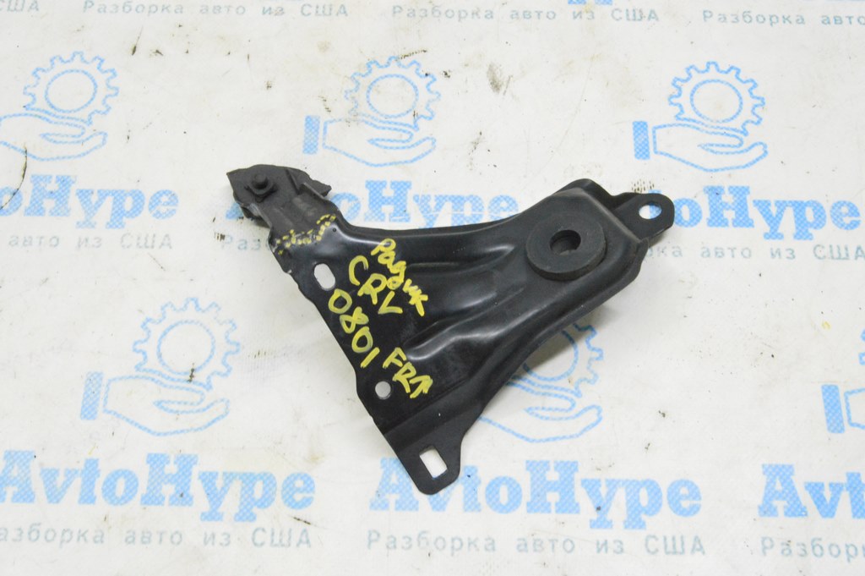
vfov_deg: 34.2
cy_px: 288
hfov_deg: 49.6
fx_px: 936
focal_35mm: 39
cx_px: 432
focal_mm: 26
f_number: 20
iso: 6400
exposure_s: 1/15
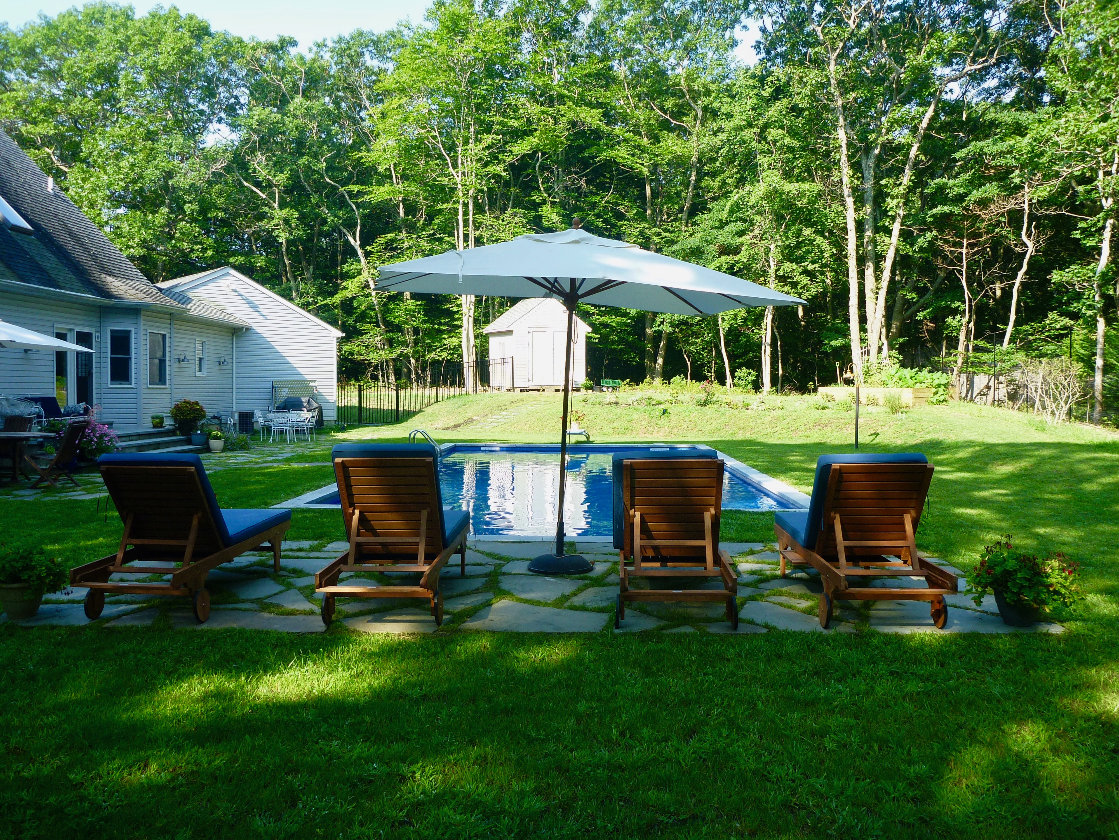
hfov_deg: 63.4
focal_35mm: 28
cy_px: 420
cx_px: 560
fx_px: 905
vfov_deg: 49.7
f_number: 3.3
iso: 80
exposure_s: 1/125
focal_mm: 4.9
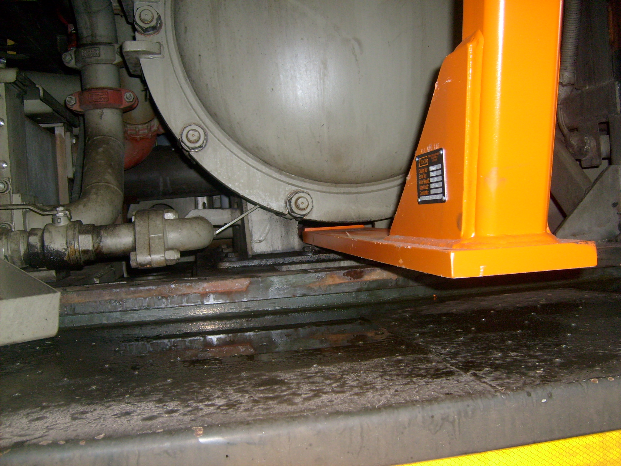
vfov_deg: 40.7
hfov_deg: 52.6
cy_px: 233
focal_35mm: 35
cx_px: 310
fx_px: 628
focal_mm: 5.8
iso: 100
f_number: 2.8
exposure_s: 1/45
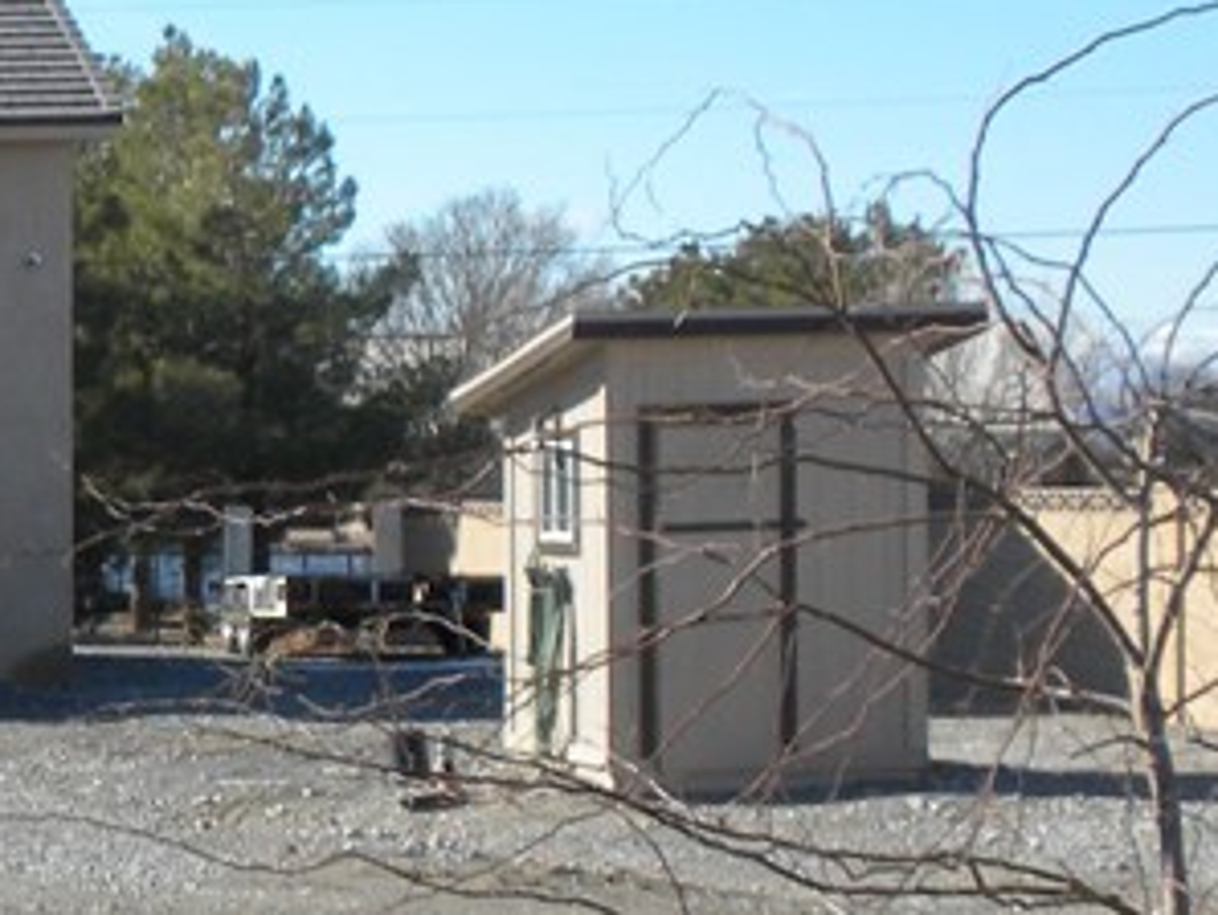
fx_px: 4472
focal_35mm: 127
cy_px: 633
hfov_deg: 14.4
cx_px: -638
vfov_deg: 11.7
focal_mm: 6.6
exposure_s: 1/122
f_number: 10
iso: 90
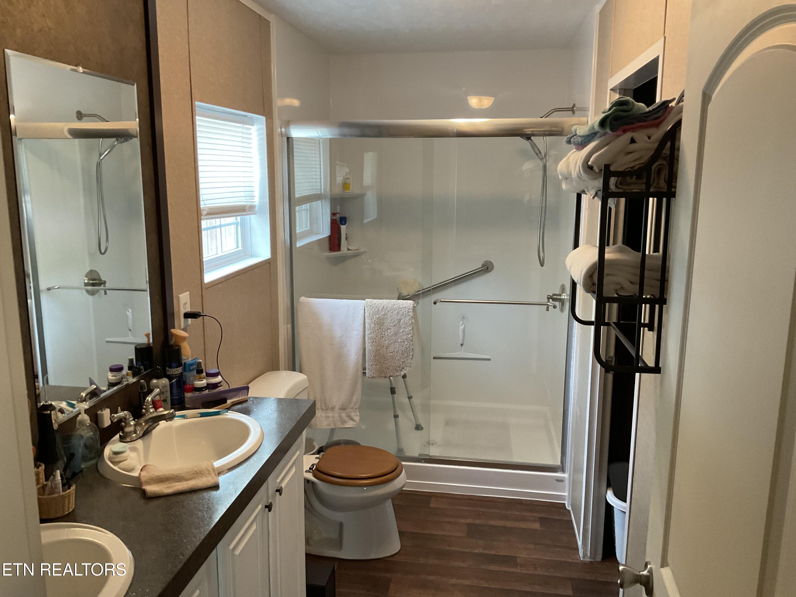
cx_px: 398
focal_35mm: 29
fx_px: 667
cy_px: 298
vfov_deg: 48.2
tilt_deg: -10.5
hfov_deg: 61.7
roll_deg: +0.2
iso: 200
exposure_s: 1/60
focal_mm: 3
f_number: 1.8
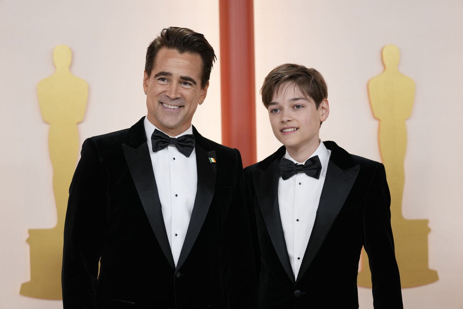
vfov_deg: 15.4
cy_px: 154
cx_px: 232
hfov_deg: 22.9
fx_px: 1145
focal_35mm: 89
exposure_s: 1/200
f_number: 2.8
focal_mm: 89
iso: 640
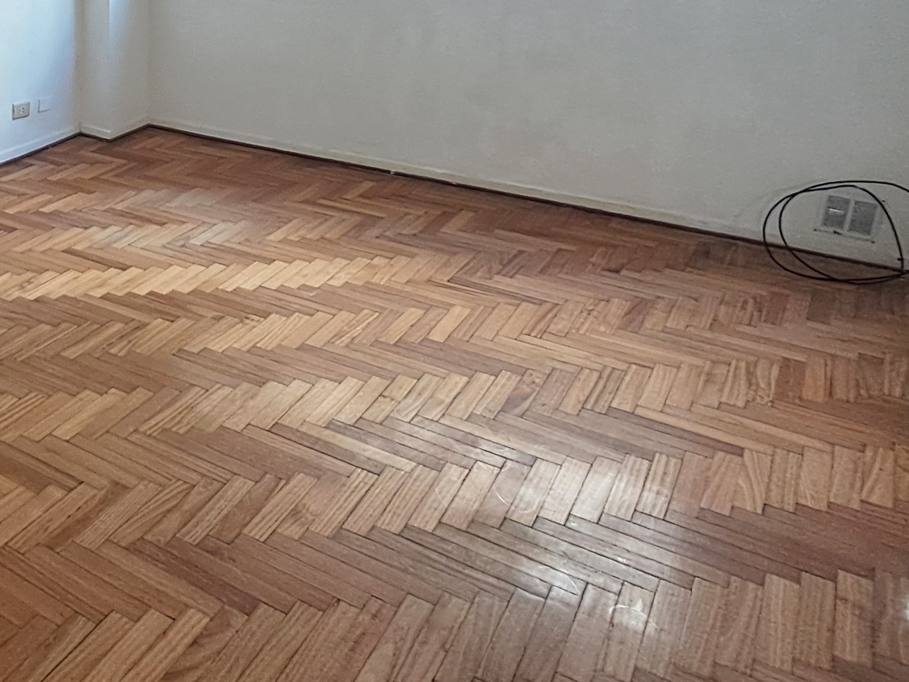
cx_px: -15
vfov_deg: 35.4
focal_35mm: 38
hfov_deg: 41.9
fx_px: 998
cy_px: 60
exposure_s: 1/40
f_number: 2.2
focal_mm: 1.64
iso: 40
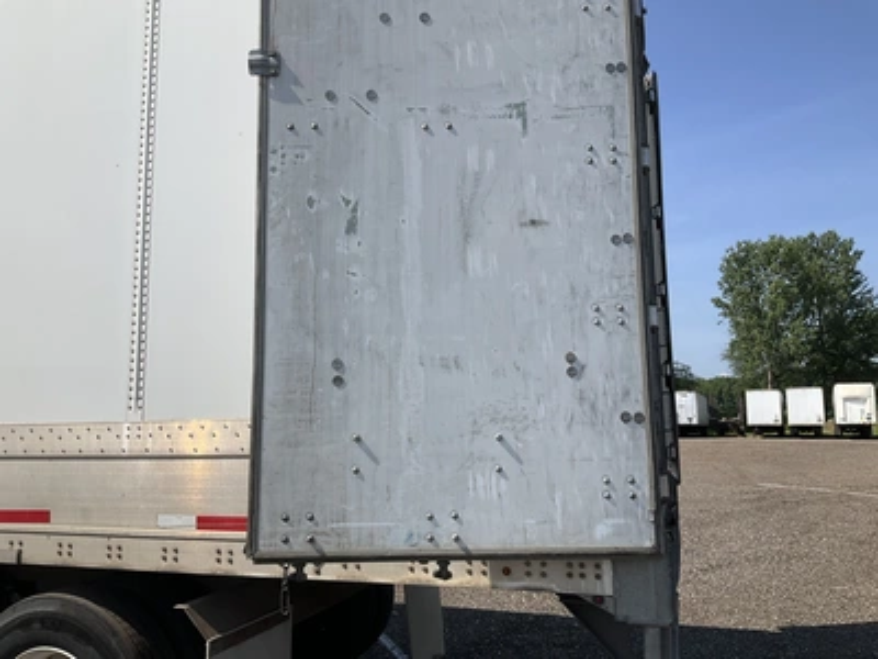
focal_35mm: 29
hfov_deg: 61.7
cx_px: 439
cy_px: 330
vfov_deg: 48.2
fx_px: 736
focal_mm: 3
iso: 25
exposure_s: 1/2667
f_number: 1.8
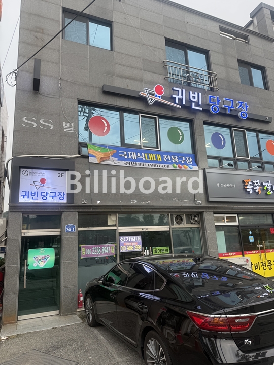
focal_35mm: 24
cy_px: 182
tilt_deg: +12.9
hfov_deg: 56.8
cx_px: 137
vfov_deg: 71.6
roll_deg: +2.0
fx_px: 253
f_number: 1.78
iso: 64
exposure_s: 1/171
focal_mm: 6.76
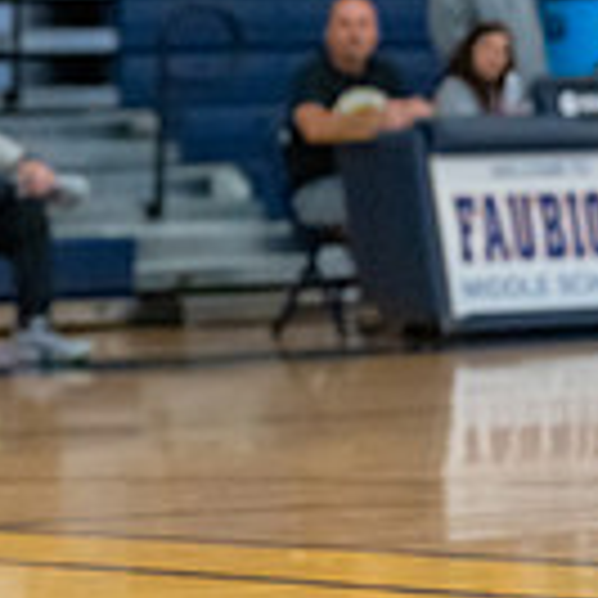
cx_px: -500
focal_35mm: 290
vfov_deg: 6.0
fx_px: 5668
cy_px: -21
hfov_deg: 5.9
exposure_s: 1/1000
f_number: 2.8
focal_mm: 70
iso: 4000
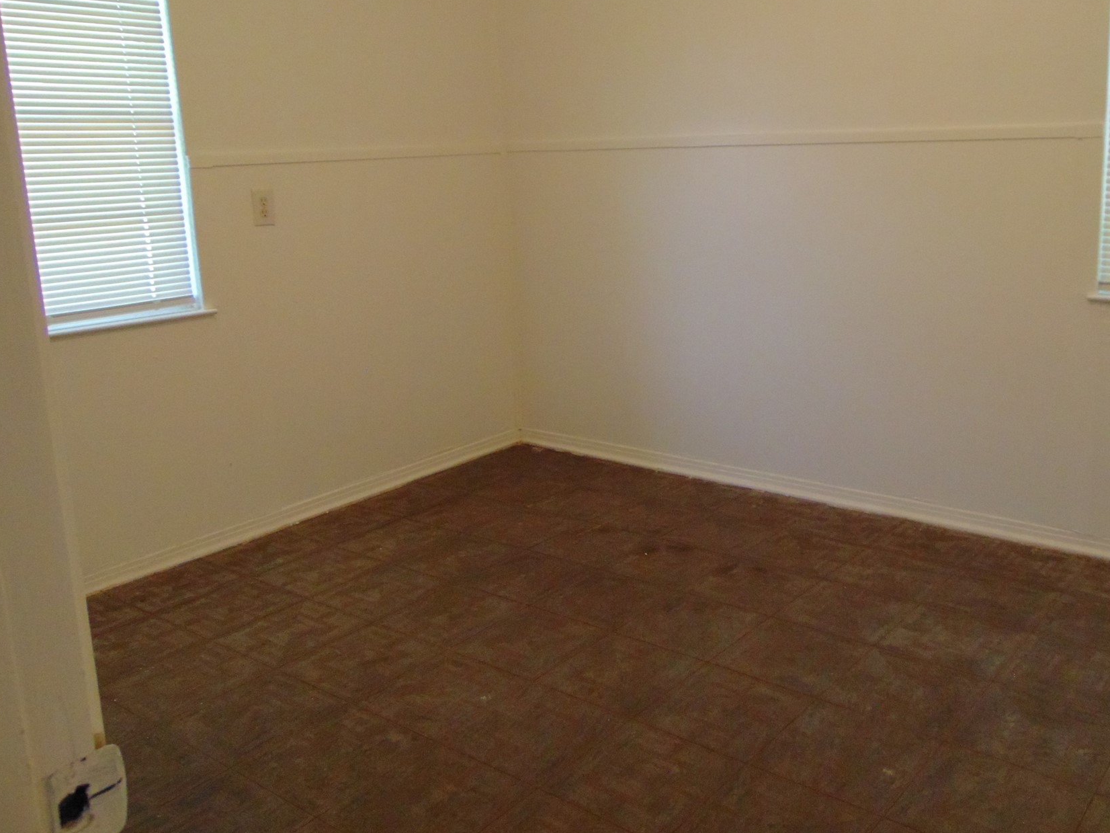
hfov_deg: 57.9
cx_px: 669
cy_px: 335
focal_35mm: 31
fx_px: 994
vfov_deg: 45.2
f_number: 3
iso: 320
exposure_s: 1/30
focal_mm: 4.5
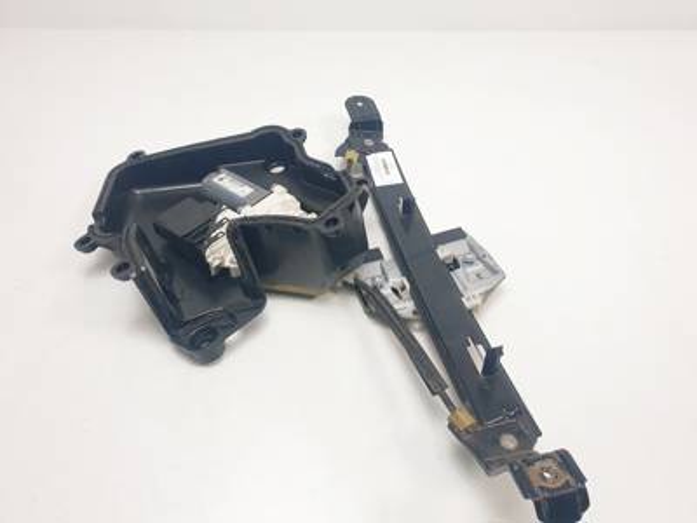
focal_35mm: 26
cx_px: 348
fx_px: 524
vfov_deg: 53.1
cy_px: 262
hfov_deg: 67.3
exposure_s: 1/286
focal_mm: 4.3
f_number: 2.4
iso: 50
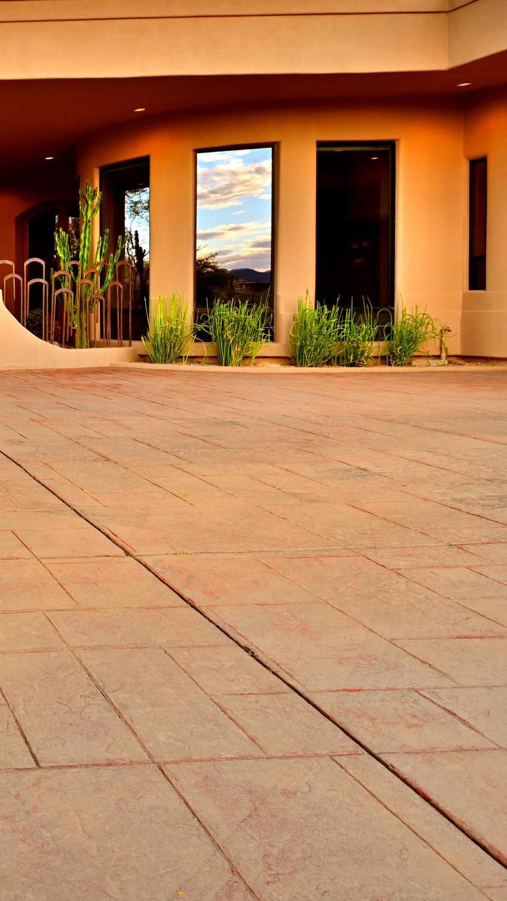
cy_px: 330
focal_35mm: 32
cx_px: -276
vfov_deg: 60.1
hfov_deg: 25.8
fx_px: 765
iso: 100
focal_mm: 16
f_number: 9
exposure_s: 1/30
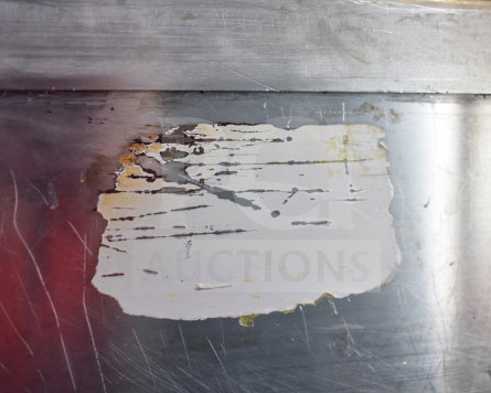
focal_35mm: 54
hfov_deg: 34.7
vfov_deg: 28.1
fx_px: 785
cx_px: 256
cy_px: 205
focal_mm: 28
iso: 500
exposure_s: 1/50
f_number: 4.2
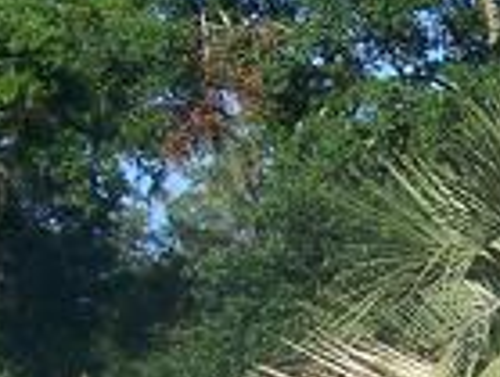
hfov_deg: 10.8
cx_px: 804
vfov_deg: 8.3
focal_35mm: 175
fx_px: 2534
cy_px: 628
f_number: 2.7
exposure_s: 1/750
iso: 80
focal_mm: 5.6
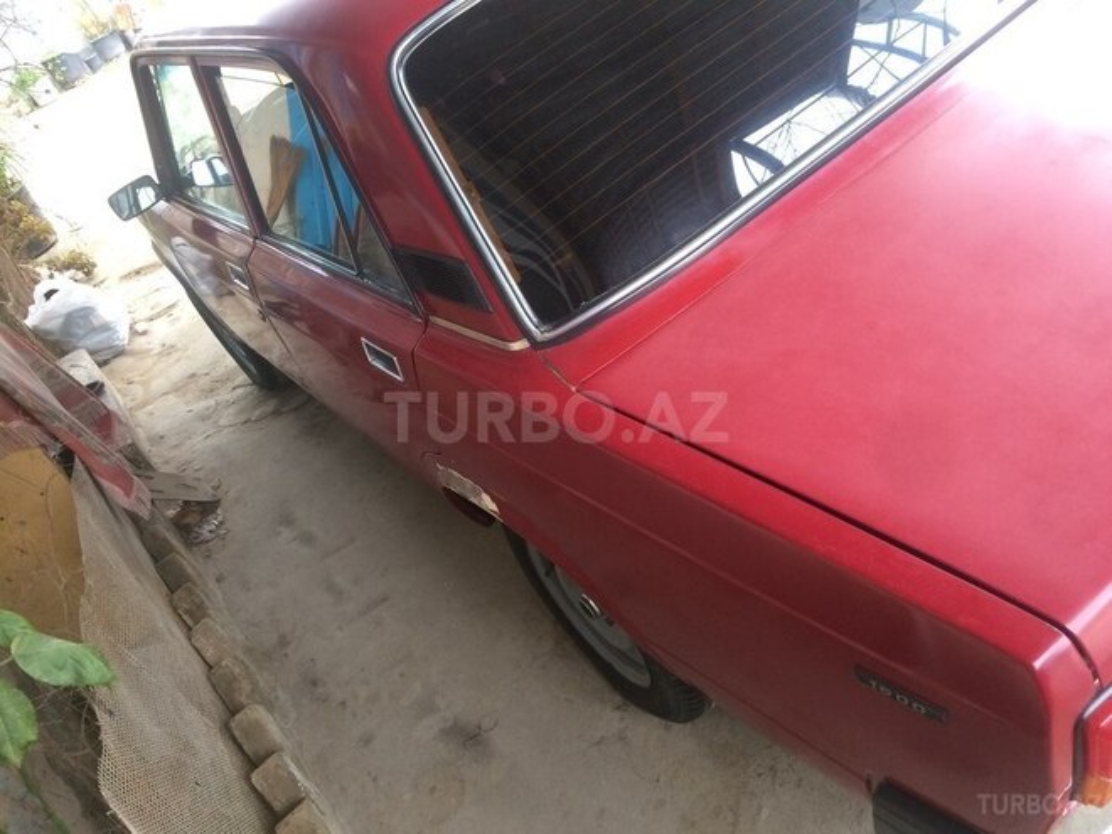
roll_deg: +22.1
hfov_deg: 61.7
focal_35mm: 29
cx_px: 556
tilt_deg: -35.4
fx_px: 932
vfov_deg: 48.2
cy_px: 417
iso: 64
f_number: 2.2
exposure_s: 1/33
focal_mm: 4.15
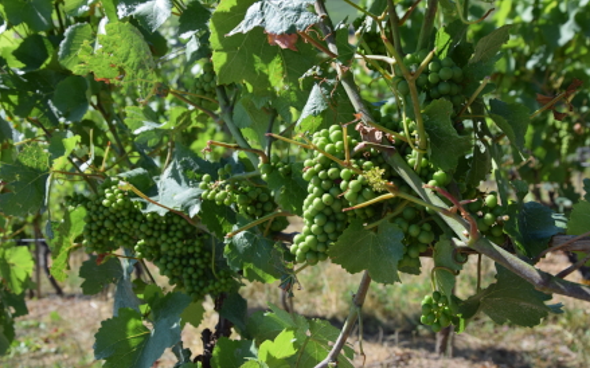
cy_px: 180
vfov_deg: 27.4
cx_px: 300
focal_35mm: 47
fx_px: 755
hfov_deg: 42.7
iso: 100
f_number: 6.3
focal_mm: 30
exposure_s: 1/200
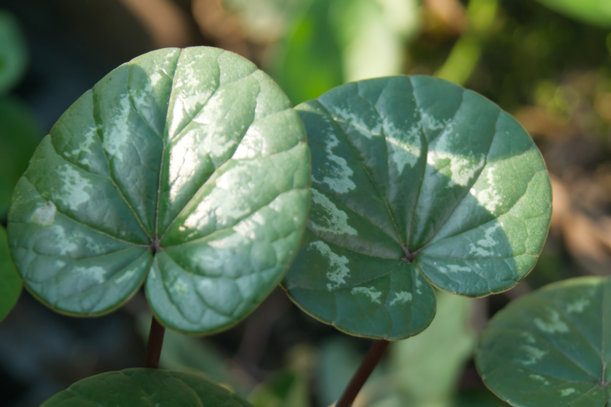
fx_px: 1400
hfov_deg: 24.6
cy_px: 204
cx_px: 306
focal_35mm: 82
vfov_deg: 16.6
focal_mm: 55
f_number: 6.3
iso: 1000
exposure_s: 1/320
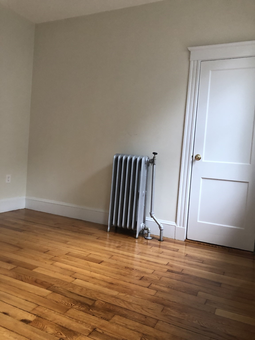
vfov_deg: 63.4
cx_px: 128
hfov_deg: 49.7
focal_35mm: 28
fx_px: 275
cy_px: 170
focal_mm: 3.99
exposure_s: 1/15
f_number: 1.8
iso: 64
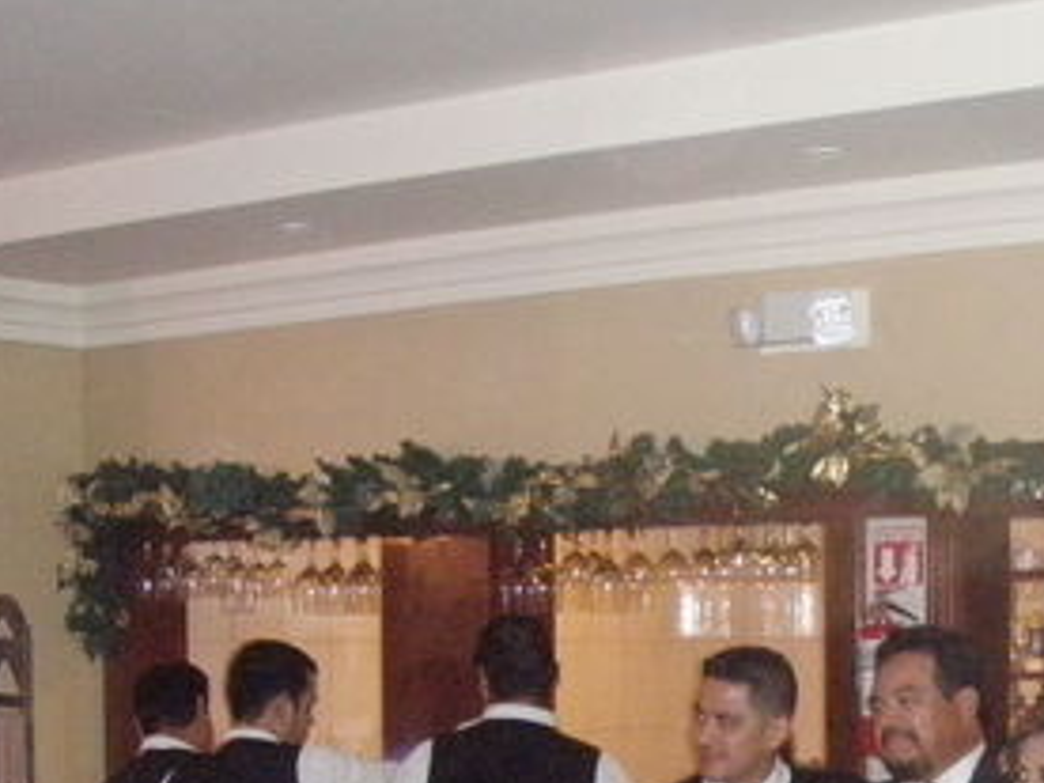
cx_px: 760
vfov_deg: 16.4
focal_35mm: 88
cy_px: 806
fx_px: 2654
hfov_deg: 22.1
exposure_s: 1/30
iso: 800
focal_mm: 6.7
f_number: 3.5
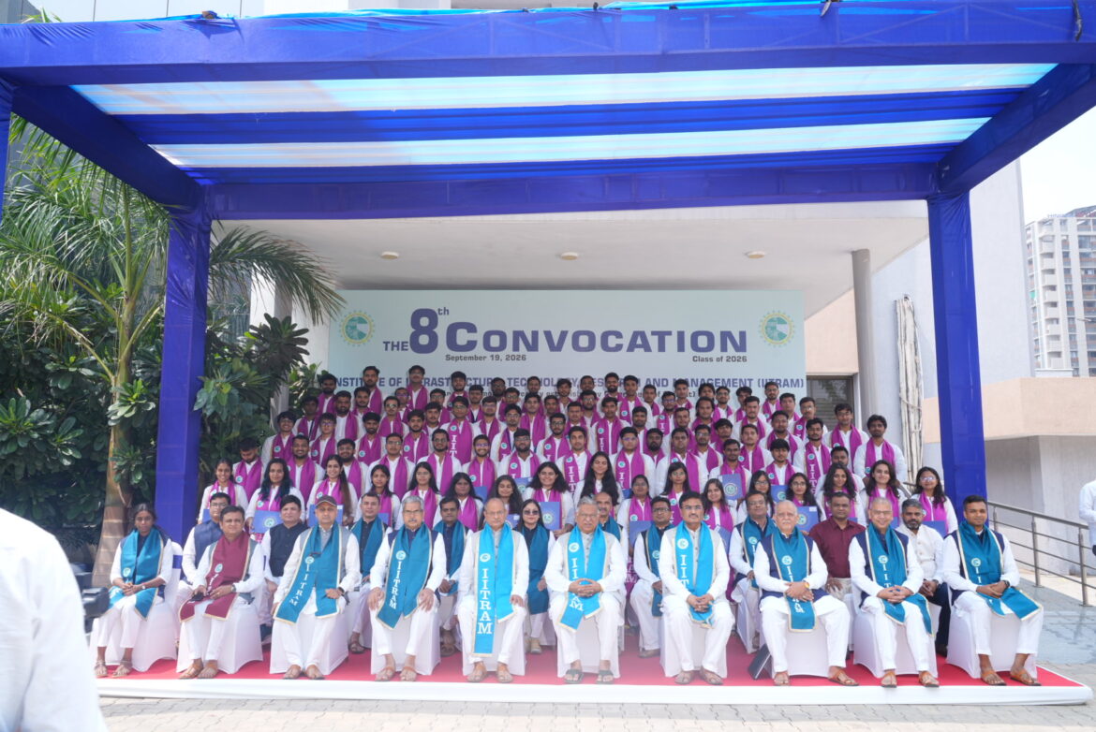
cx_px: 548
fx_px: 884
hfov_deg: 63.6
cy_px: 366
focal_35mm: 29
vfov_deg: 45.0
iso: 320
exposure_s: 1/125
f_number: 13
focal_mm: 29
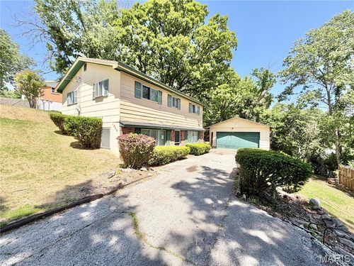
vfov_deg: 85.7
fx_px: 143
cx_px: 177
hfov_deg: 102.1
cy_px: 133
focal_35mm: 14
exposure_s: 1/672
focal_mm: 2.22
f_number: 2.2
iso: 40
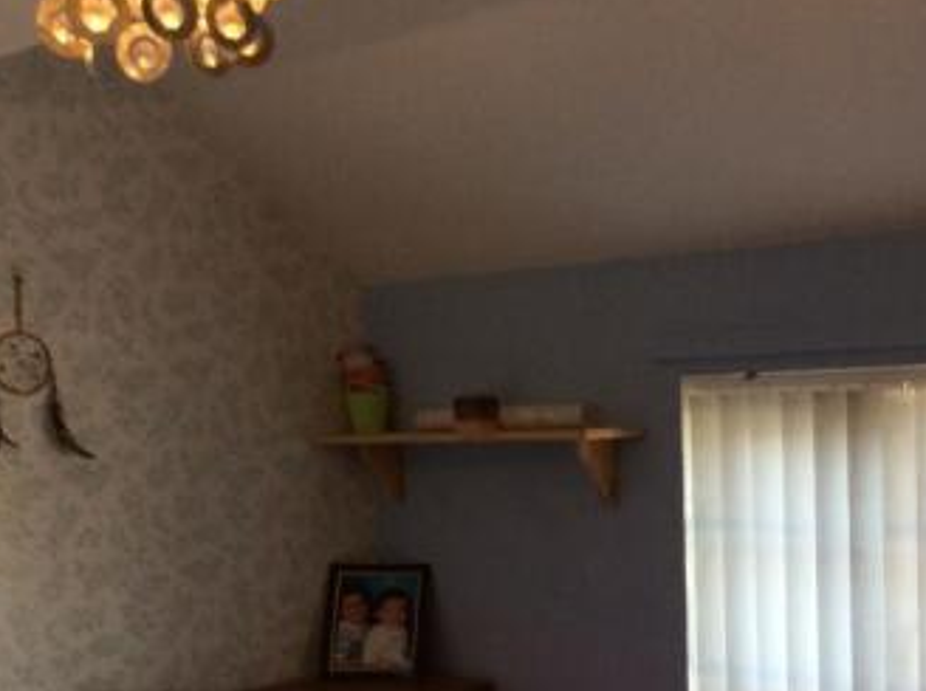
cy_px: 549
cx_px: 611
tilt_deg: -3.6
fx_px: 1523
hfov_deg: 33.6
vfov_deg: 25.2
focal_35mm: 57
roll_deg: +1.2
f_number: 2.4
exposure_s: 1/40
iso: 32
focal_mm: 3.3
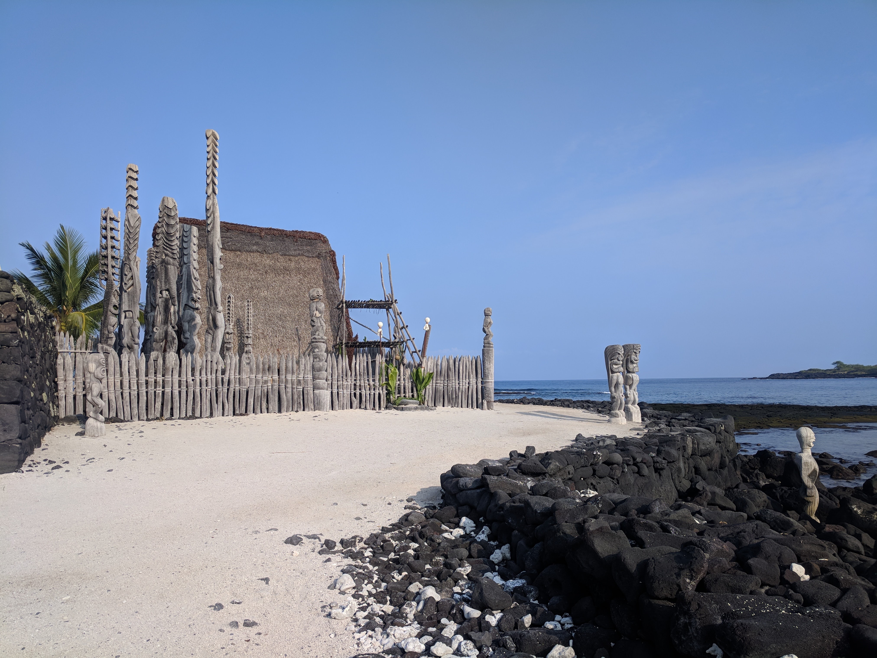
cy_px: 329
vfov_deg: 53.1
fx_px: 659
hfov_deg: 67.3
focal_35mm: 26
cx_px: 438
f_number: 2
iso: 52
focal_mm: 4.67
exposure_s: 1/2024
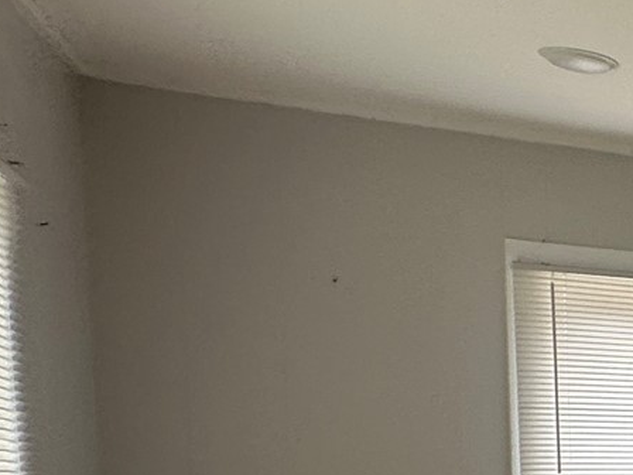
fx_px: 1170
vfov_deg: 21.9
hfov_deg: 18.8
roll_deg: +0.2
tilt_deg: -1.4
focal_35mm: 64
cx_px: 1269
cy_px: 506
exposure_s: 1/99
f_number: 2.2
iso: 64
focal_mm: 2.22
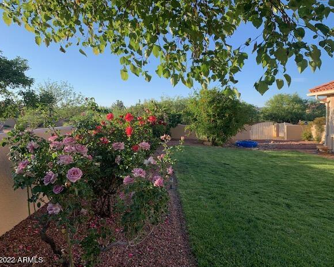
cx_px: 180
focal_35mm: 28
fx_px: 277
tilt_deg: -3.8
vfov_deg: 51.5
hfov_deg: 62.1
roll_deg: +0.1
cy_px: 134
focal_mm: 4.25
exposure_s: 1/777
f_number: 1.8
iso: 25
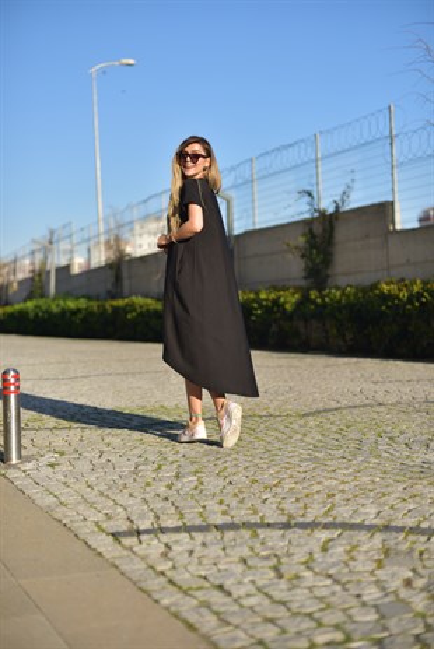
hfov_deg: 27.0
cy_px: 324
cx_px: 217
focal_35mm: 50
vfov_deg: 39.6
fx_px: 903
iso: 64
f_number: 2
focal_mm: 50
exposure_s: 1/2500
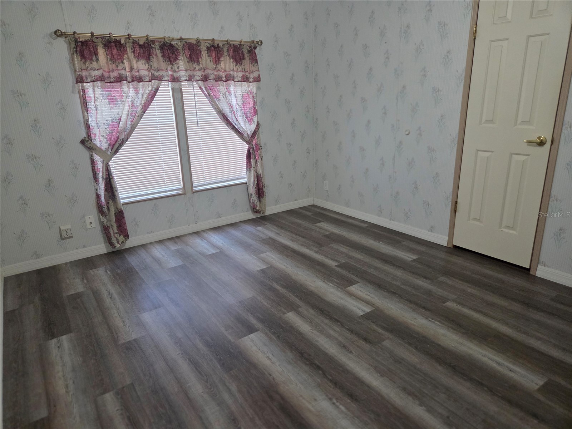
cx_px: 286
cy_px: 214
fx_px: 380
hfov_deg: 73.9
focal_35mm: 23
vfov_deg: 58.9
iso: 640
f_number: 1.8
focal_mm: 5.4
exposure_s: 1/120
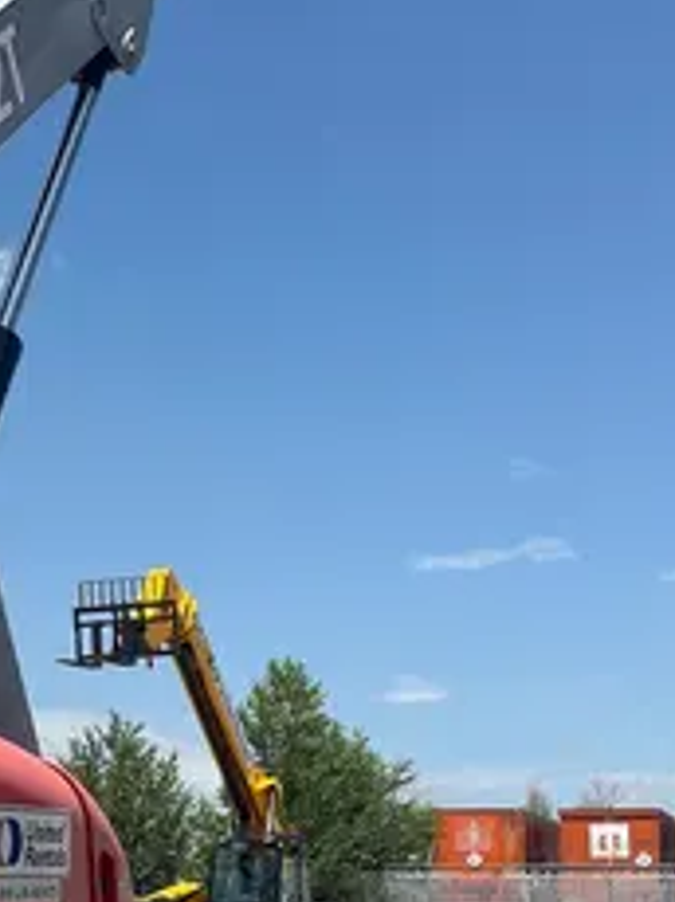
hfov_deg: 17.3
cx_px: -27
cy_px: 590
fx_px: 2162
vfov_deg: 23.5
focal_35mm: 83
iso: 50
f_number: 1.6
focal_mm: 5.1
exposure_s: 1/4149
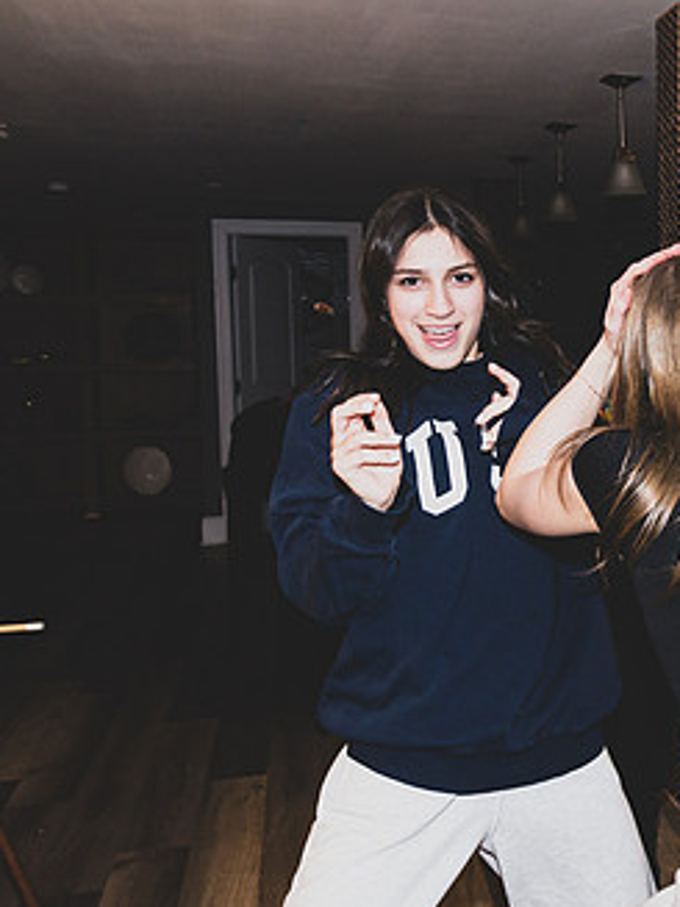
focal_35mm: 47
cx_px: 711
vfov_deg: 40.4
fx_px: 1232
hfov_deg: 28.6
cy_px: 424
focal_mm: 24
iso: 1600
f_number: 5
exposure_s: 1/200
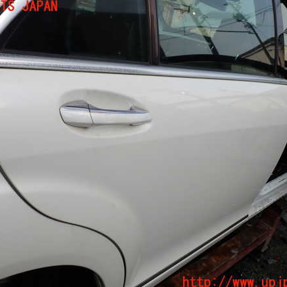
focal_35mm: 36
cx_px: 134
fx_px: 338
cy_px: 145
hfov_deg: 46.0
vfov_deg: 46.0
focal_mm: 5.4
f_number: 9
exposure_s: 1/160
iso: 100
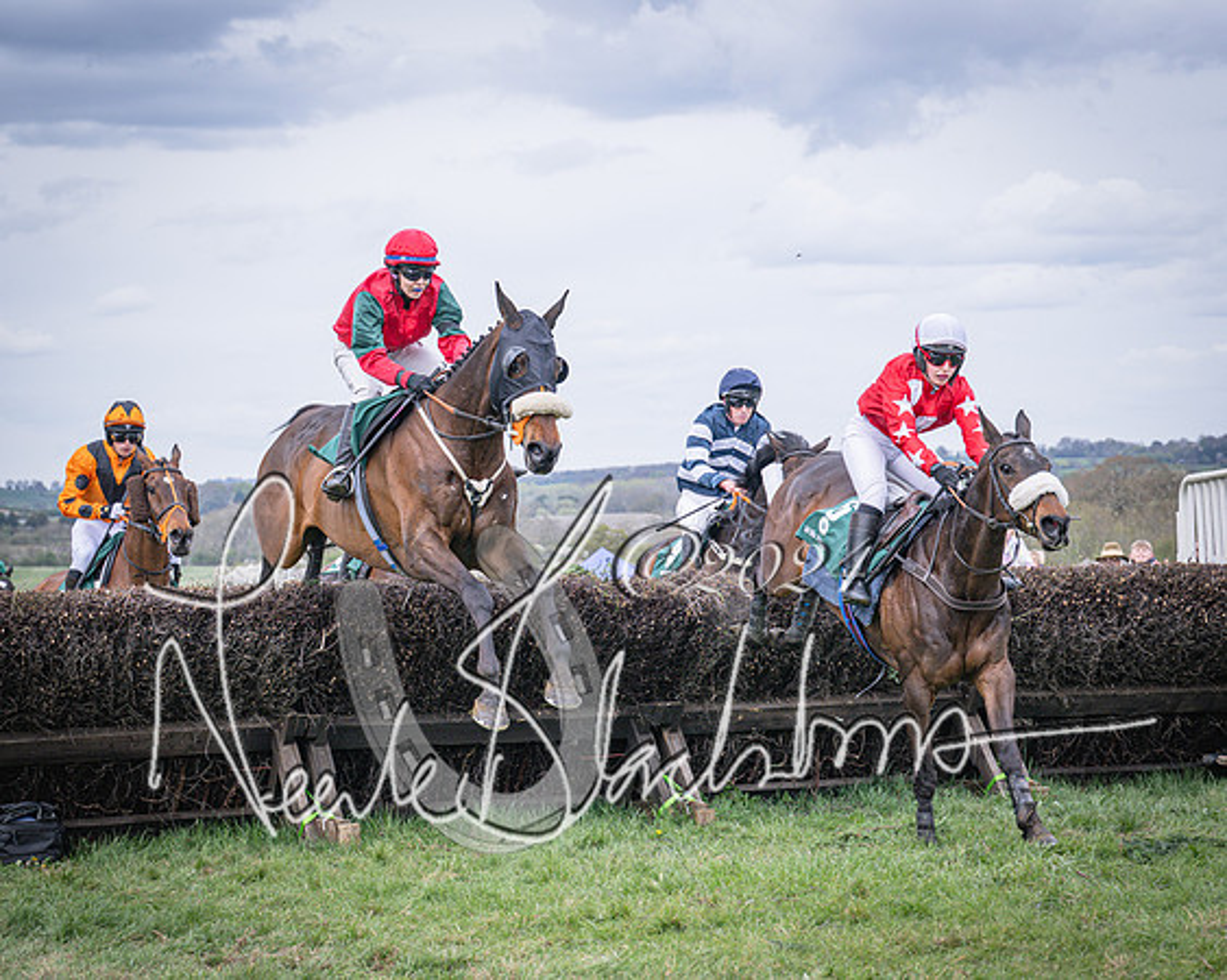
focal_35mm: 98
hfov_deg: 19.6
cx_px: 623
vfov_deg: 15.7
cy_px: 461
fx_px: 3550
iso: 400
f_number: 5
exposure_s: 1/800
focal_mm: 70
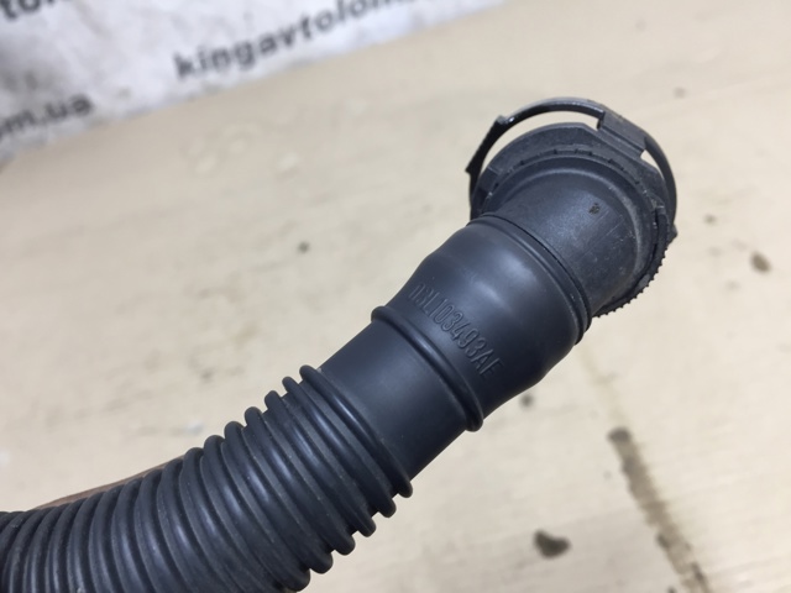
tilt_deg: -38.9
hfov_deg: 61.7
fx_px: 663
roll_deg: +18.9
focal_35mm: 29
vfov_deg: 48.2
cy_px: 296
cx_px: 396
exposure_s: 1/33
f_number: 2.2
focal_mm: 4.15
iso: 80
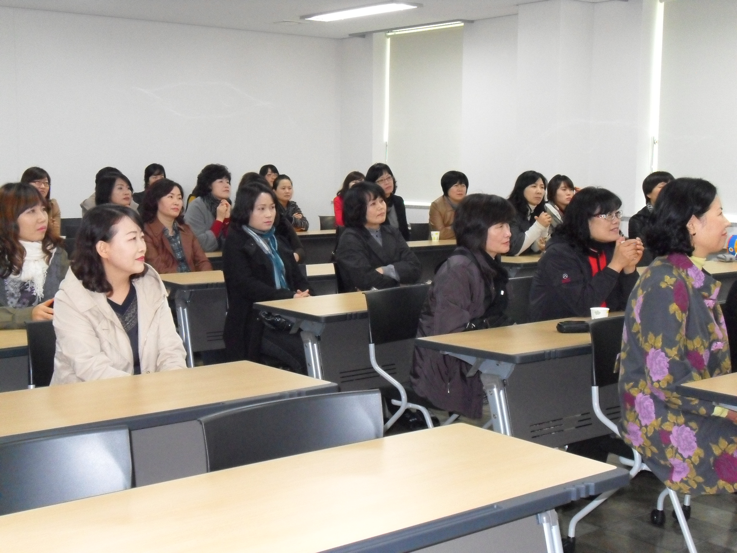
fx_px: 1065
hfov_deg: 38.2
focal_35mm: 50
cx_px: 368
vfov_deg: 29.1
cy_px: 276
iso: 640
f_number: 4.3
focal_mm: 9
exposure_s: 1/90
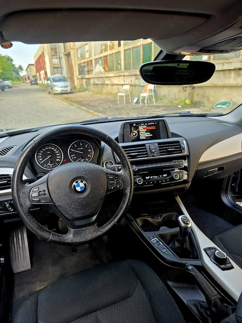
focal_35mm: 23
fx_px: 214
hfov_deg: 58.9
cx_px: 121
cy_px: 162
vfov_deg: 73.9
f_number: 1.7
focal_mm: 6.3
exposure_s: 1/182
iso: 80
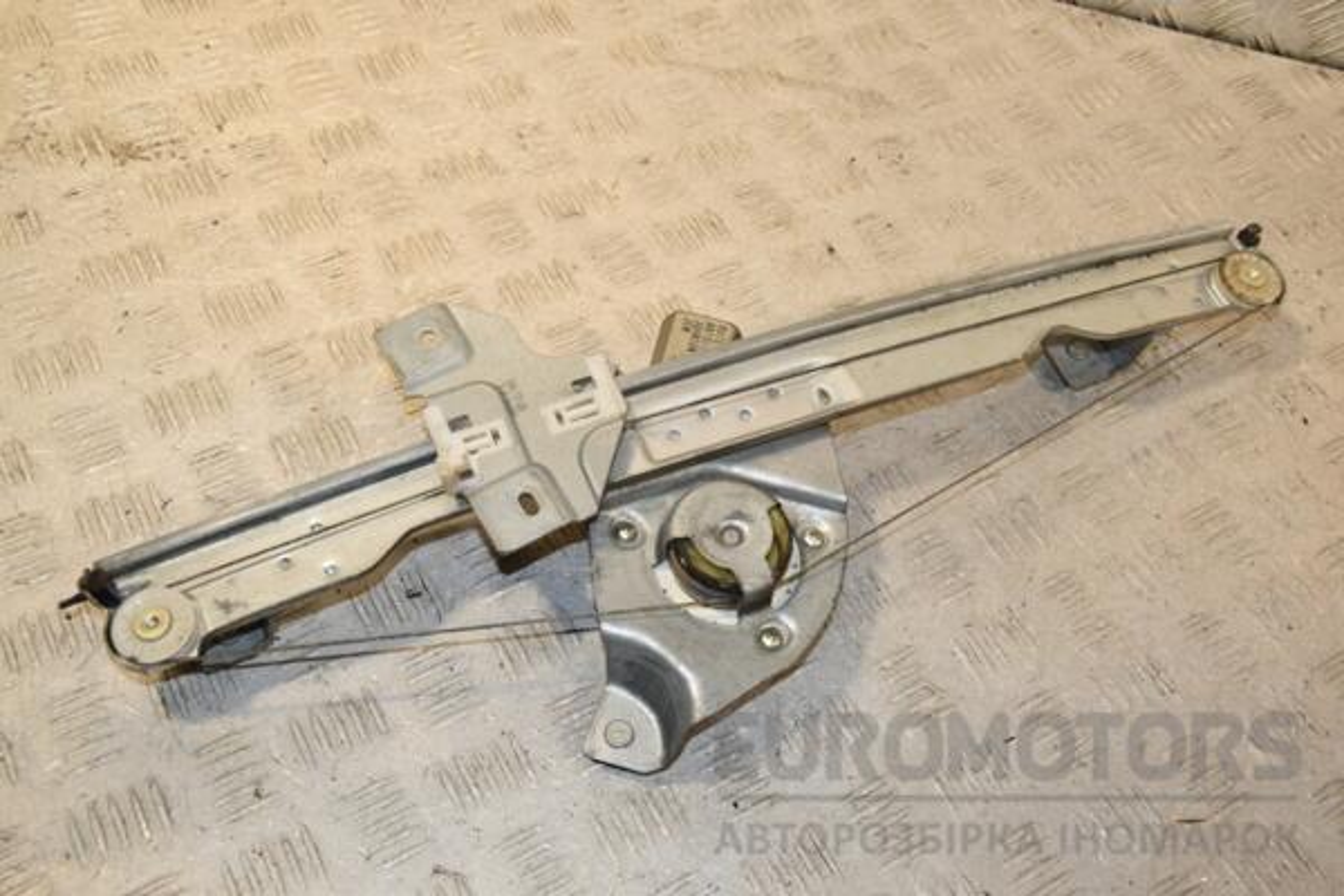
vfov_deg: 34.2
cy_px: 448
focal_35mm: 39
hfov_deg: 49.6
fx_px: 1456
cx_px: 672
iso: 800
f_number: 7.1
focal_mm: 26
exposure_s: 1/200
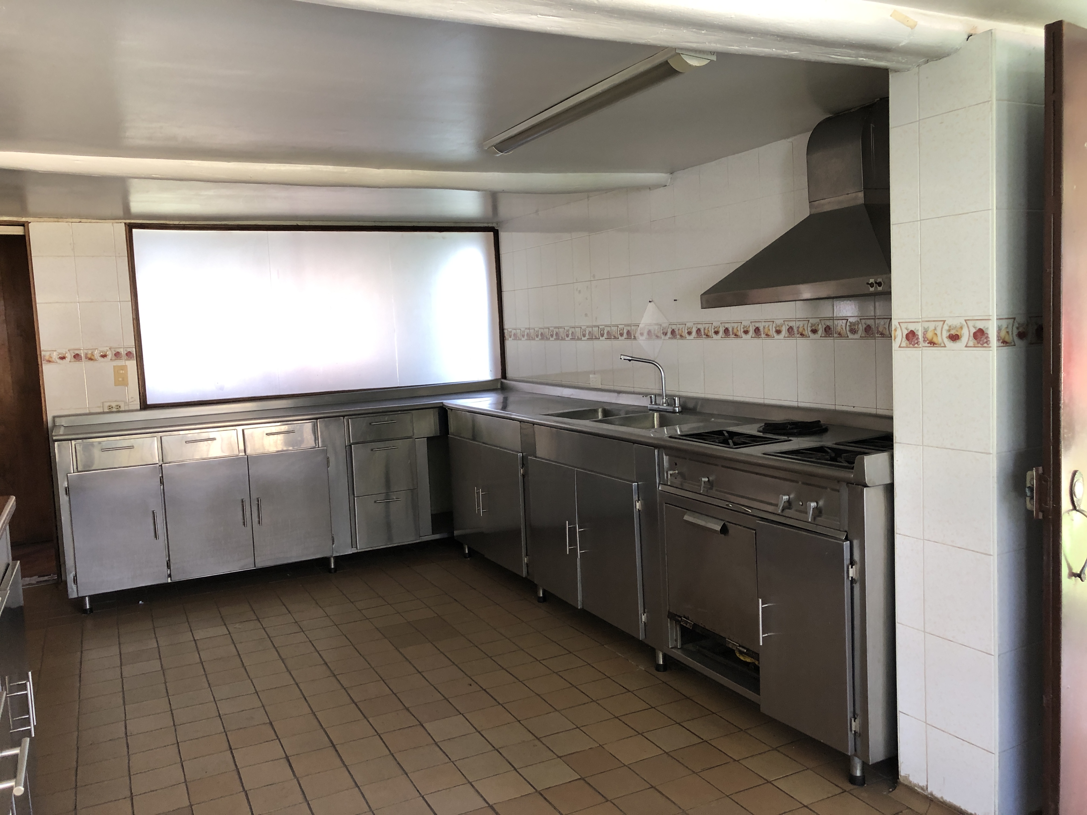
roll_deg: +2.6
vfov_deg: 49.7
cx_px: 544
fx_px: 879
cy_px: 408
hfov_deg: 63.4
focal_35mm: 28
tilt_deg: -6.2
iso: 32
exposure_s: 1/30
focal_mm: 3.99
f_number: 1.8
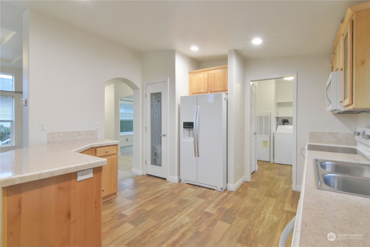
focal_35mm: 16
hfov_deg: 95.0
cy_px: 124
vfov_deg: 72.0
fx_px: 170
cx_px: 185
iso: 1600
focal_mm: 11
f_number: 20
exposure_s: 1/1.6
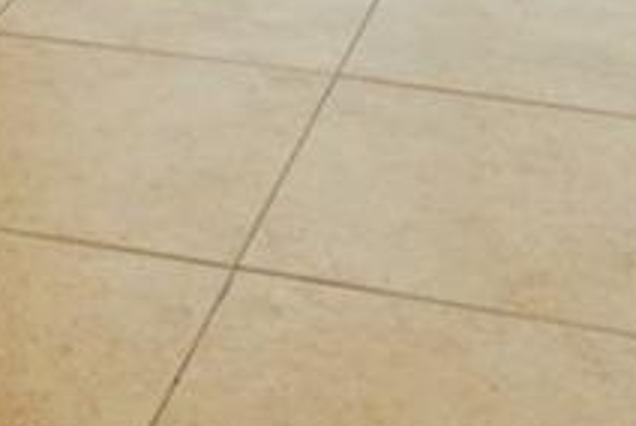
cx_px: 174
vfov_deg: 9.8
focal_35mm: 113
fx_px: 1999
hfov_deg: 18.0
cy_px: -789
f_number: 16
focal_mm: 10
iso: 160
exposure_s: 1/2.5
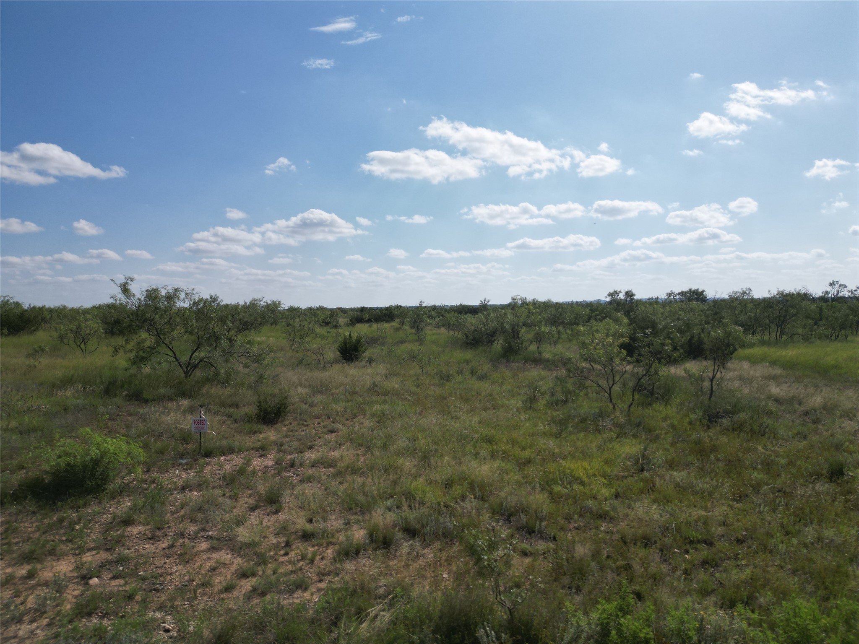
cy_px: 322
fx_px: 596
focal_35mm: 24
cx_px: 430
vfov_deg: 56.8
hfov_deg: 71.6
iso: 120
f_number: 1.7
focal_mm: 6.72
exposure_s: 1/6400
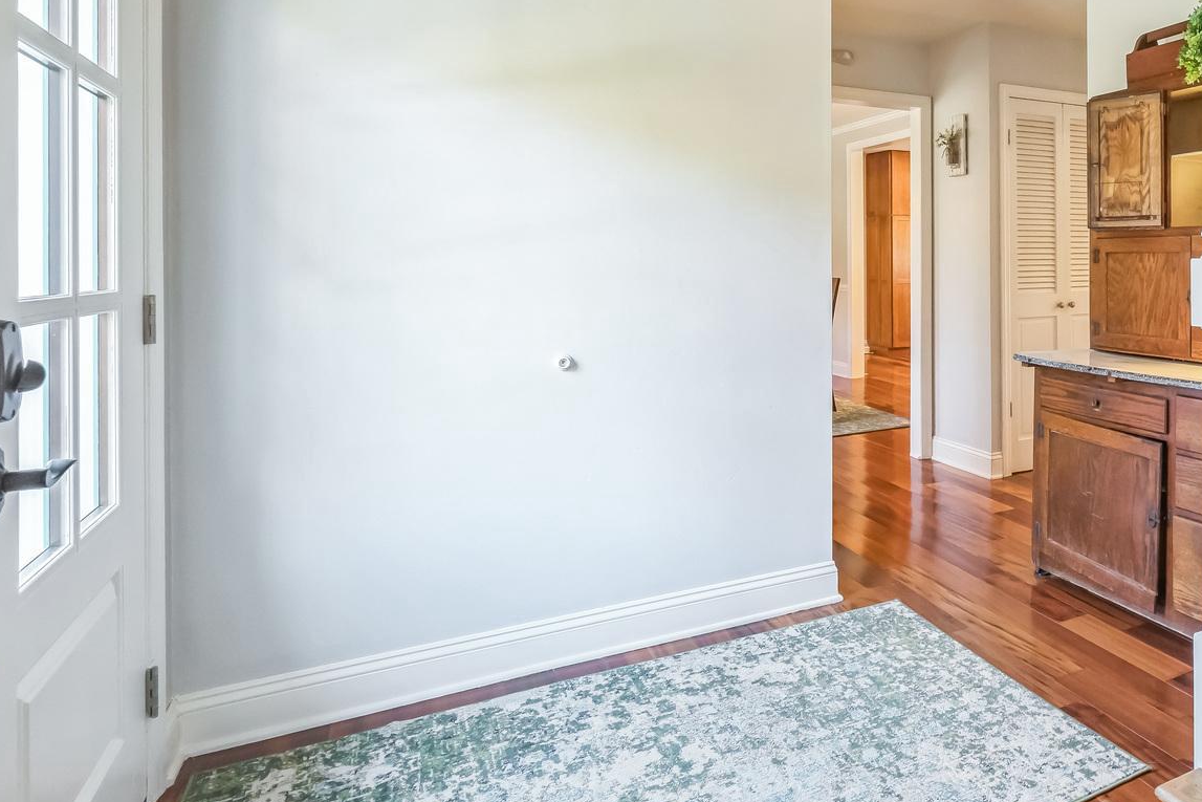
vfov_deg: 50.0
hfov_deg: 65.1
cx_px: 961
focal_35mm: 25
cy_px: 241
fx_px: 835
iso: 640
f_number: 8
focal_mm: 14
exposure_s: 1/15
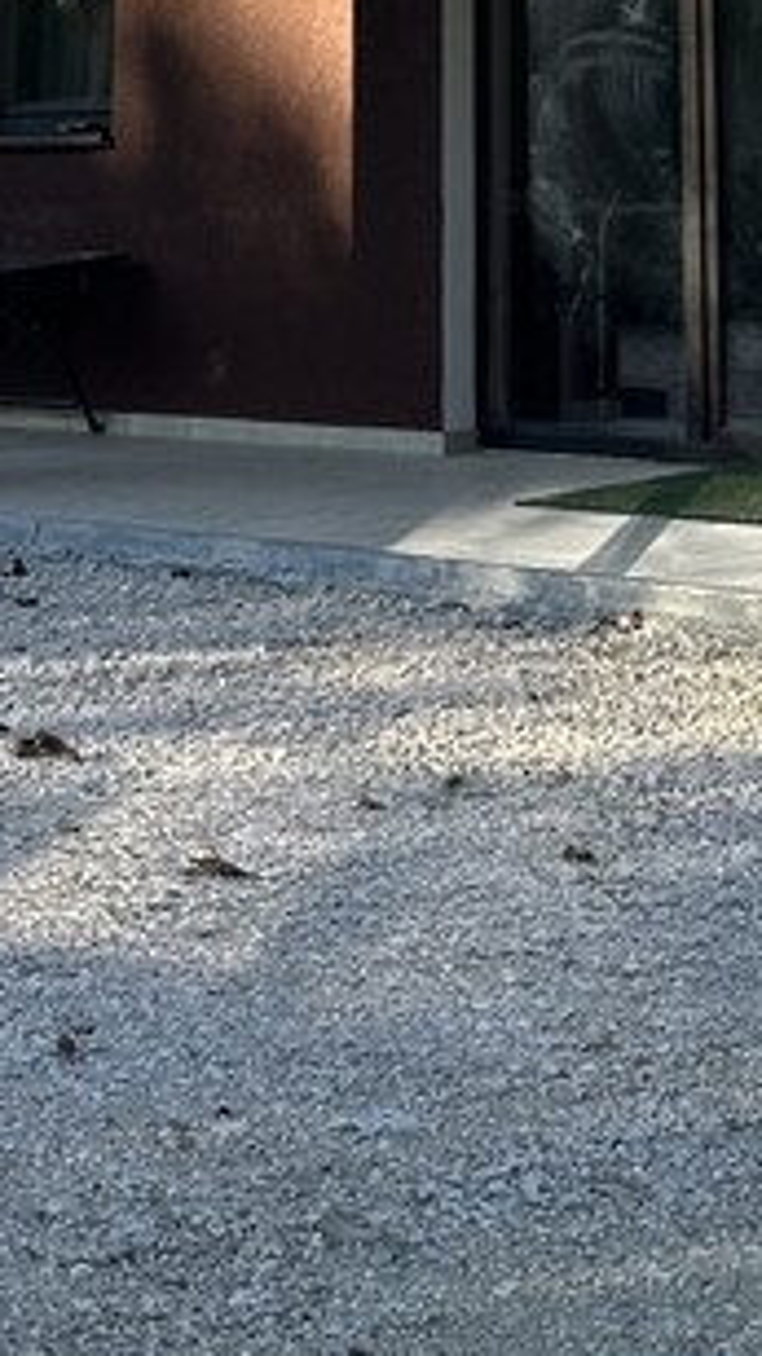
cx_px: 520
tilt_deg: +11.7
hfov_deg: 13.9
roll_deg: +0.4
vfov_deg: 21.8
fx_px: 3129
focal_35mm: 87
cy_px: -445
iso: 80
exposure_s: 1/1517
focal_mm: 6.86
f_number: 1.78
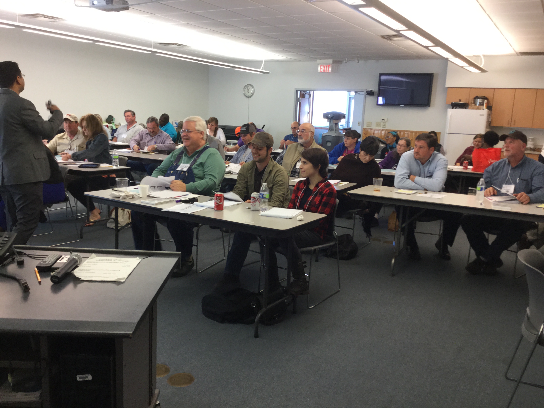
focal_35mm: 31
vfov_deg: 45.4
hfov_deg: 58.4
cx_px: 272
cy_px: 204
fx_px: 487
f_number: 2.4
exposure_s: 1/30
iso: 80
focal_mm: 3.3
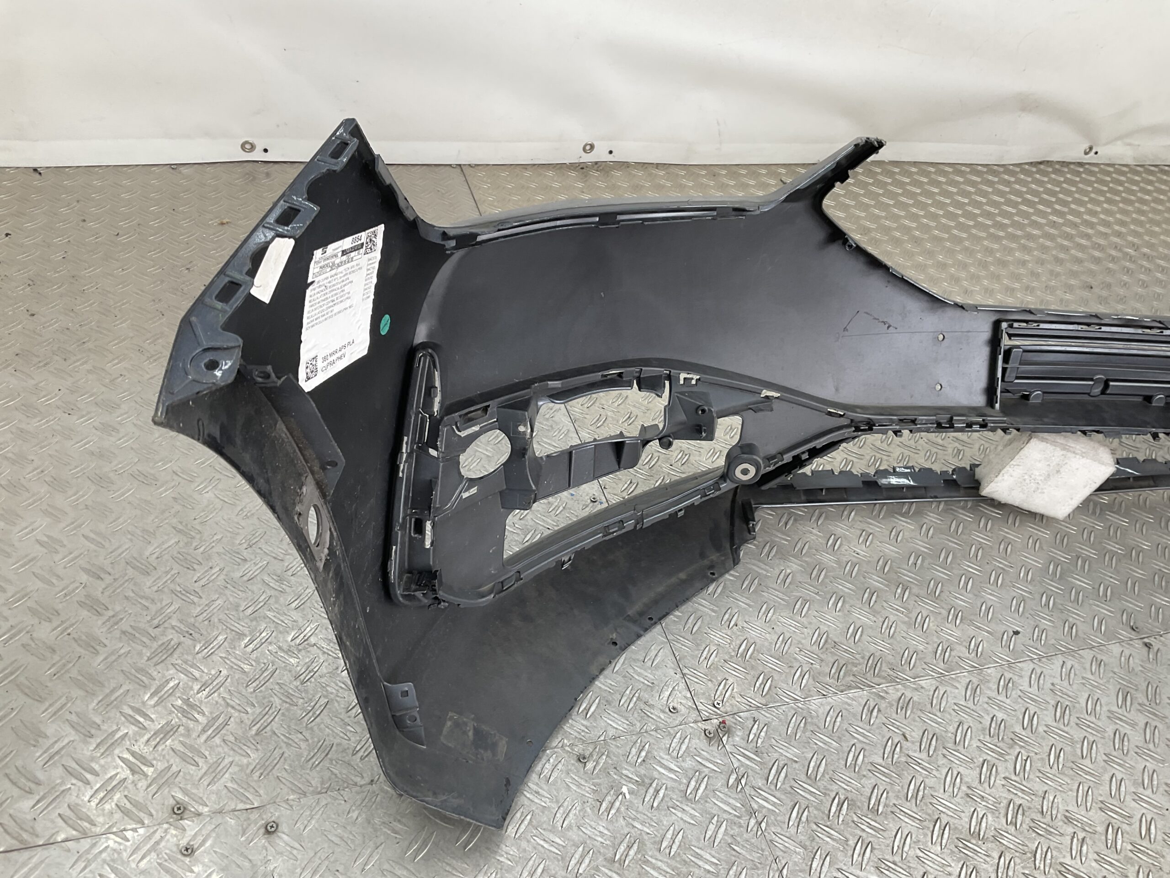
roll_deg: -16.1
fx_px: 980
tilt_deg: -39.7
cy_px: 439
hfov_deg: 61.7
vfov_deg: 48.2
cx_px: 585
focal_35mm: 29
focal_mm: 3
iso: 20
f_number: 1.8
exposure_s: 1/100
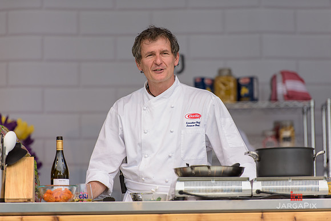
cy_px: 110
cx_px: 166
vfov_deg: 6.9
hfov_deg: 10.3
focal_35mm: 200
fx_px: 1839
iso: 250
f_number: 3.2
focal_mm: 200
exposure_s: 1/1250
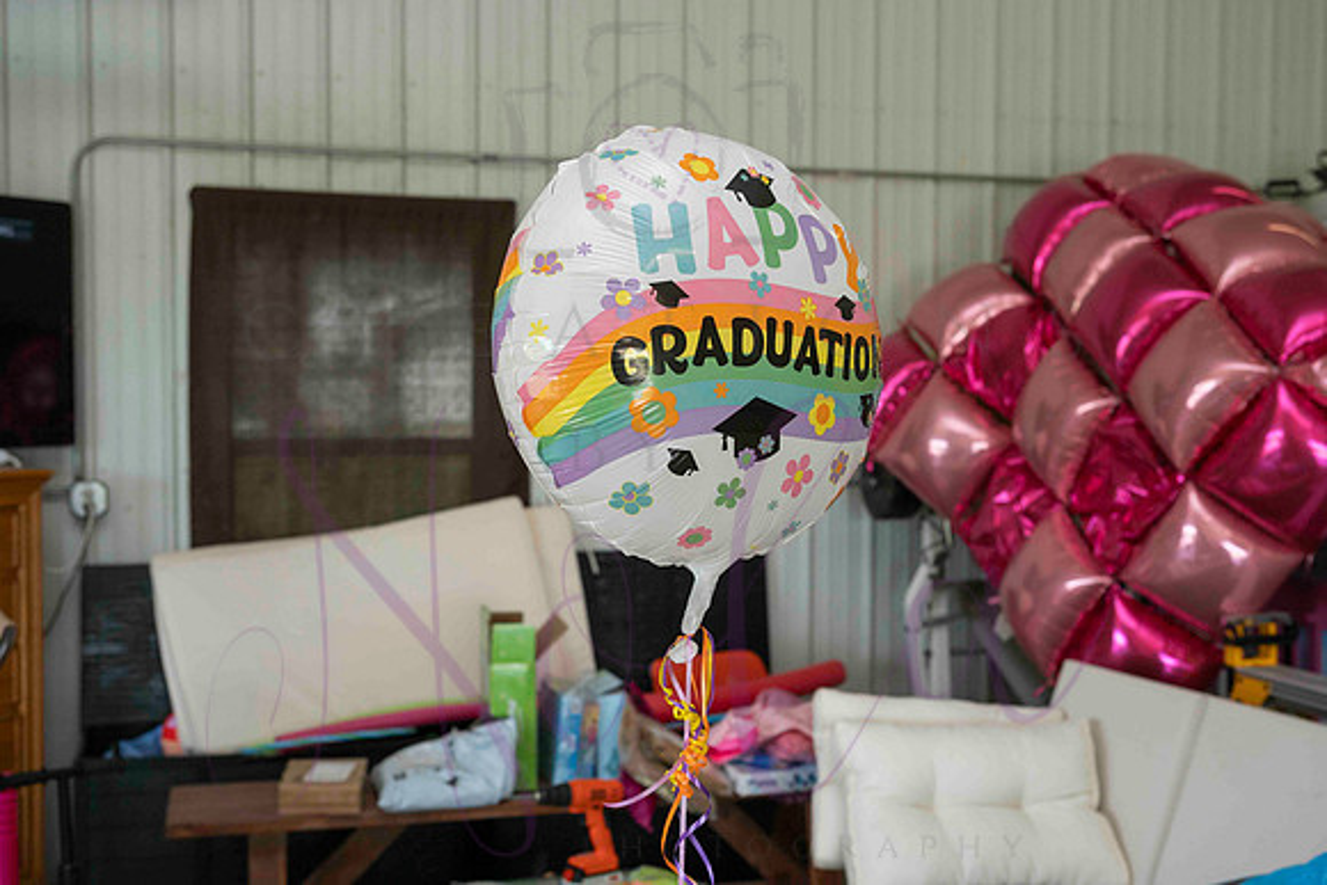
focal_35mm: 41
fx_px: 1518
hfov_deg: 47.2
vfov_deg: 32.5
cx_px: 679
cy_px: 444
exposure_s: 1/640
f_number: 4
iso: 400
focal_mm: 38
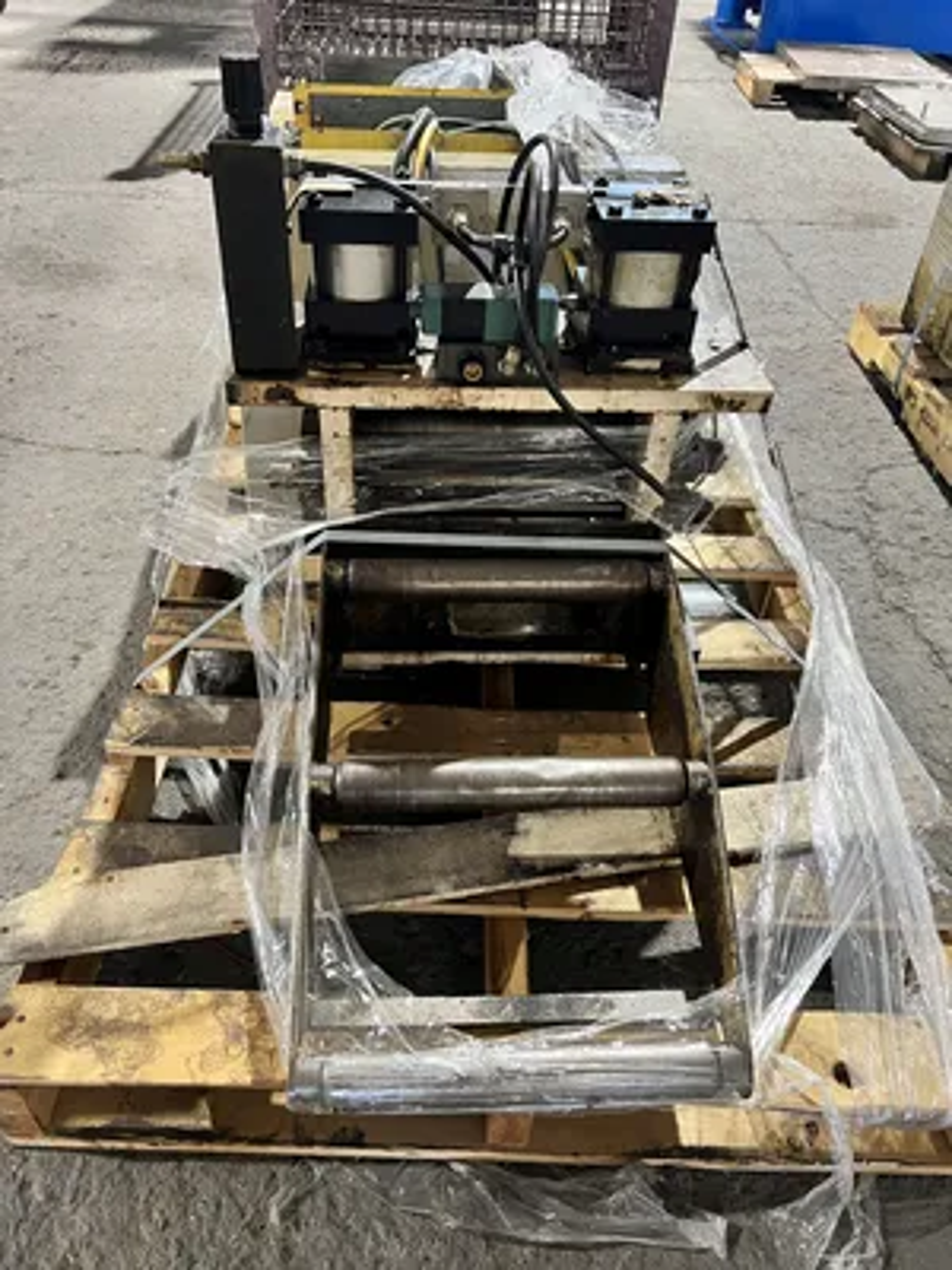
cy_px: 635
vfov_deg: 67.3
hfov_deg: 53.1
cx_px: 476
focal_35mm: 26
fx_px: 953
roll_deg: -3.7
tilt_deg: -40.1
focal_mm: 5.7
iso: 500
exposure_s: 1/60
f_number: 1.5
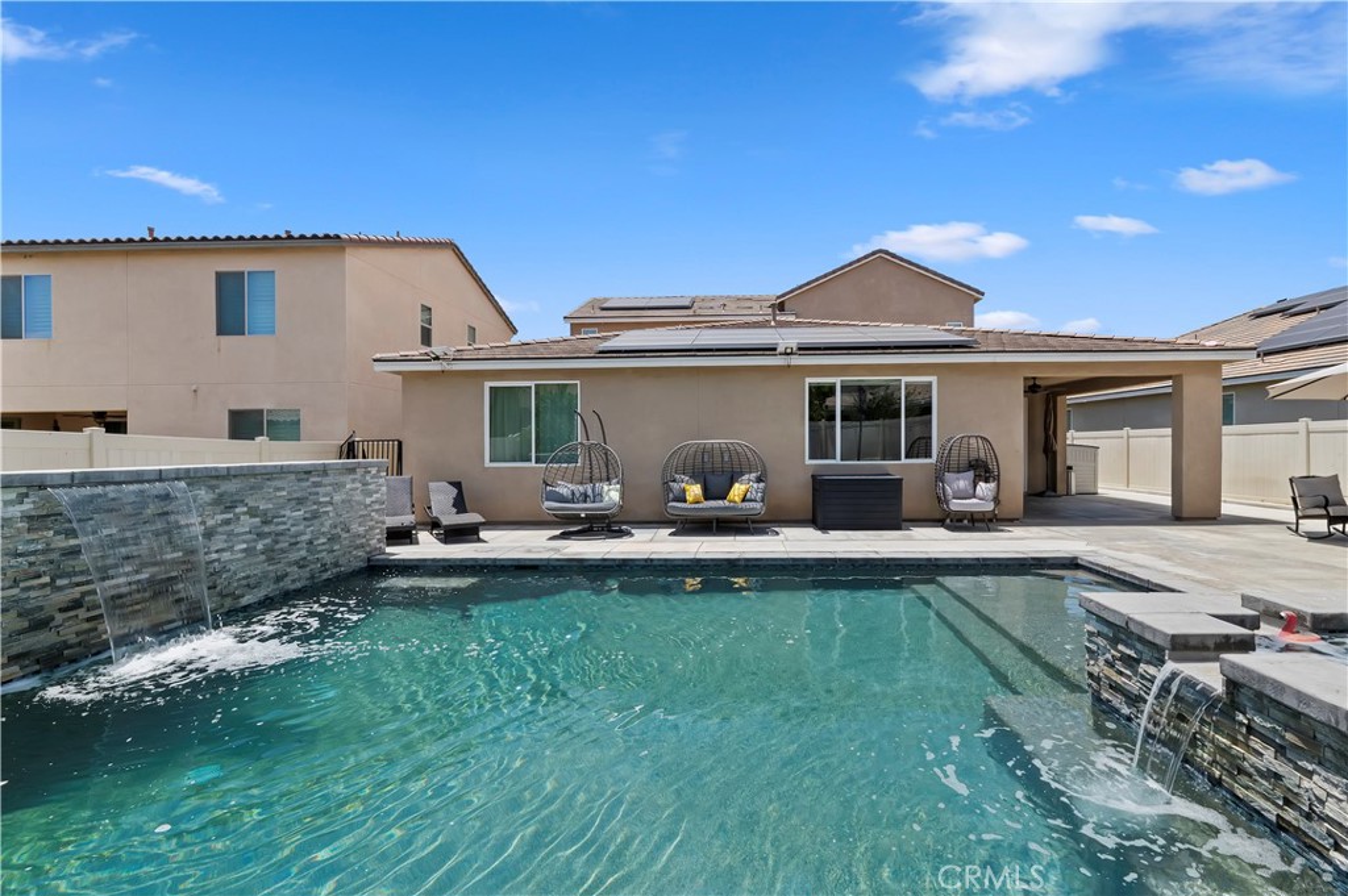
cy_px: 448
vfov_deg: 81.1
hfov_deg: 104.3
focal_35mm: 14
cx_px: 674
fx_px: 524
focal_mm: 14
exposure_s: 1/80
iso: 125
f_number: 22
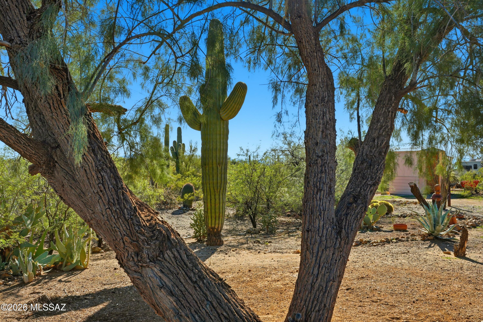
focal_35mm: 31
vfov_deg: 42.3
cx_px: 242
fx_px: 416
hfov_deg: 60.3
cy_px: 161
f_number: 9
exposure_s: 1/2500
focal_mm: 31
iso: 100
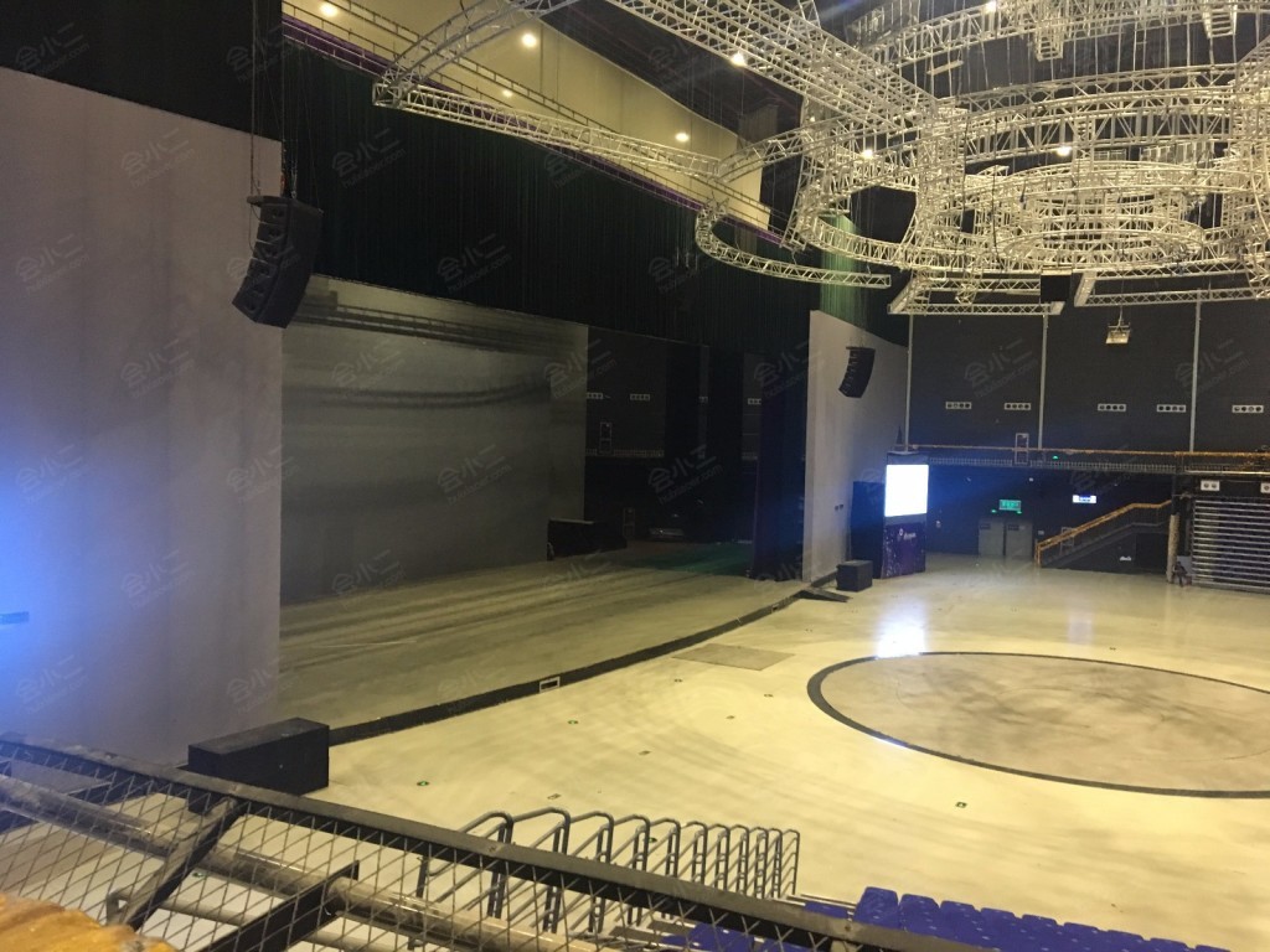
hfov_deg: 61.7
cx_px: 635
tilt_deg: -1.9
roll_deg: -0.2
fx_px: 1064
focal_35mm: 29
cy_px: 476
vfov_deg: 48.2
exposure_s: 1/25
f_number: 2.2
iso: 200
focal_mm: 4.15
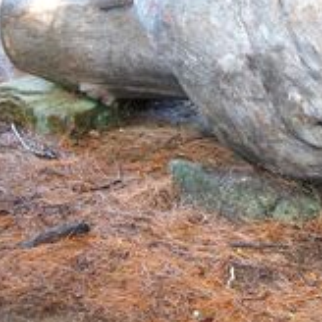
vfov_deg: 15.8
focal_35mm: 109
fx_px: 1147
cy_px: 33
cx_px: 379
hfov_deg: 15.4
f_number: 4
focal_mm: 28
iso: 1600
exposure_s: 1/125
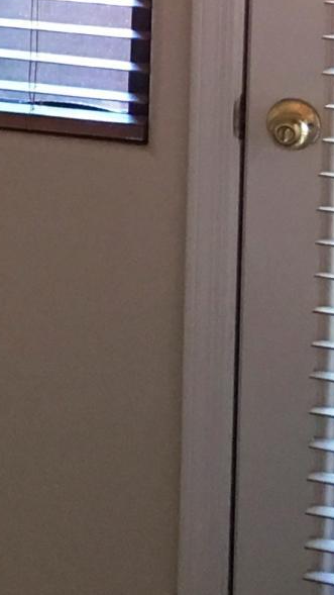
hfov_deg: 6.8
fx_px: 2537
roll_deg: -0.6
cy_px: -166
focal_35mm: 161
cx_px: -658
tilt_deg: -4.1
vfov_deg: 12.9
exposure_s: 1/15
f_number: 2.2
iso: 40
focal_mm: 4.15
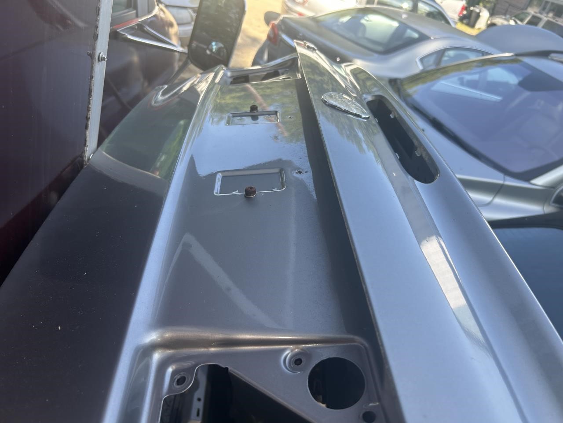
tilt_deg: -30.2
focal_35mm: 26
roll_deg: -18.7
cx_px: 282
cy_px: 212
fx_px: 423
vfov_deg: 53.1
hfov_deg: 67.3
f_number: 1.5
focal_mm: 5.7
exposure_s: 1/504
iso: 50
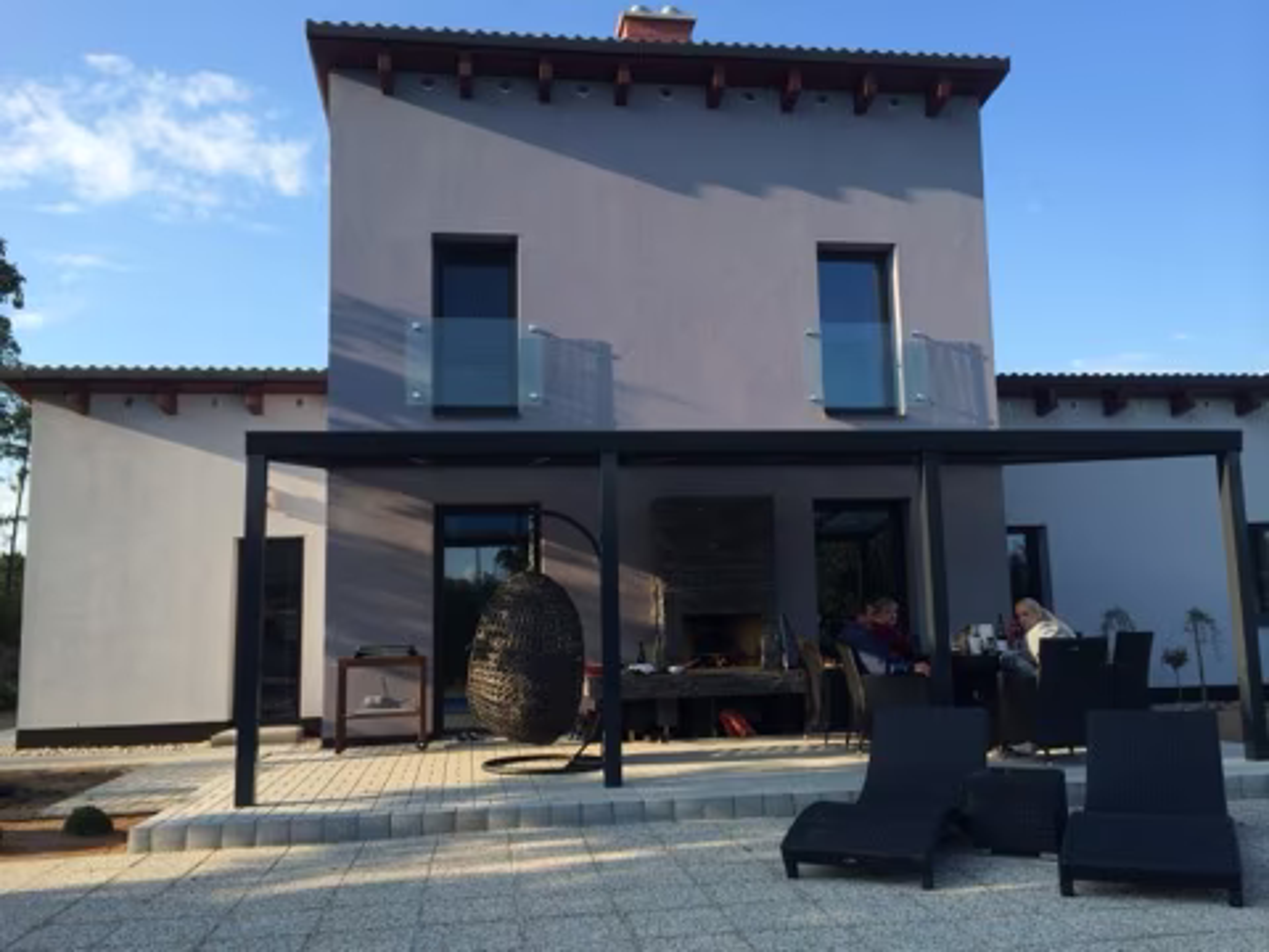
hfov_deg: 60.0
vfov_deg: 46.8
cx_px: 634
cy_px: 476
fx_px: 1100
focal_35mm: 30
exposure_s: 1/912
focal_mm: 4.12
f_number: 2.2
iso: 32
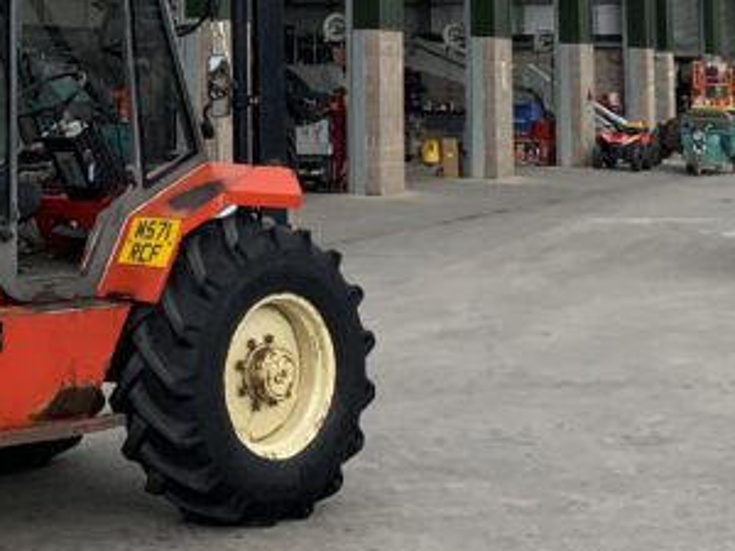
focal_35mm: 99
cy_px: -157
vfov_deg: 14.3
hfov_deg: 19.6
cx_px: 149
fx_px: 2102
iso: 16
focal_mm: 3
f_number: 1.8
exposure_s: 1/1848
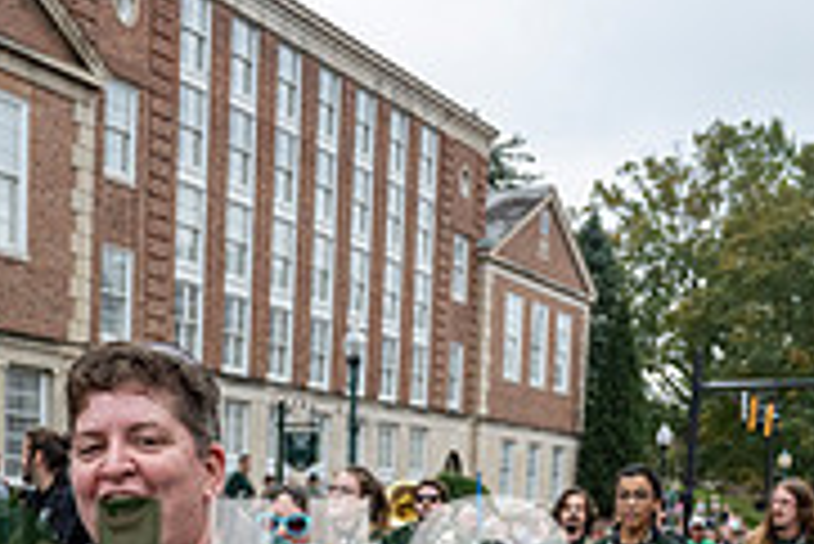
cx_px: 234
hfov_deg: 26.1
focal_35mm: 77
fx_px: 1742
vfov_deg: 16.7
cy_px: 708
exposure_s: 1/1600
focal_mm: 24
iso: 1000
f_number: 4
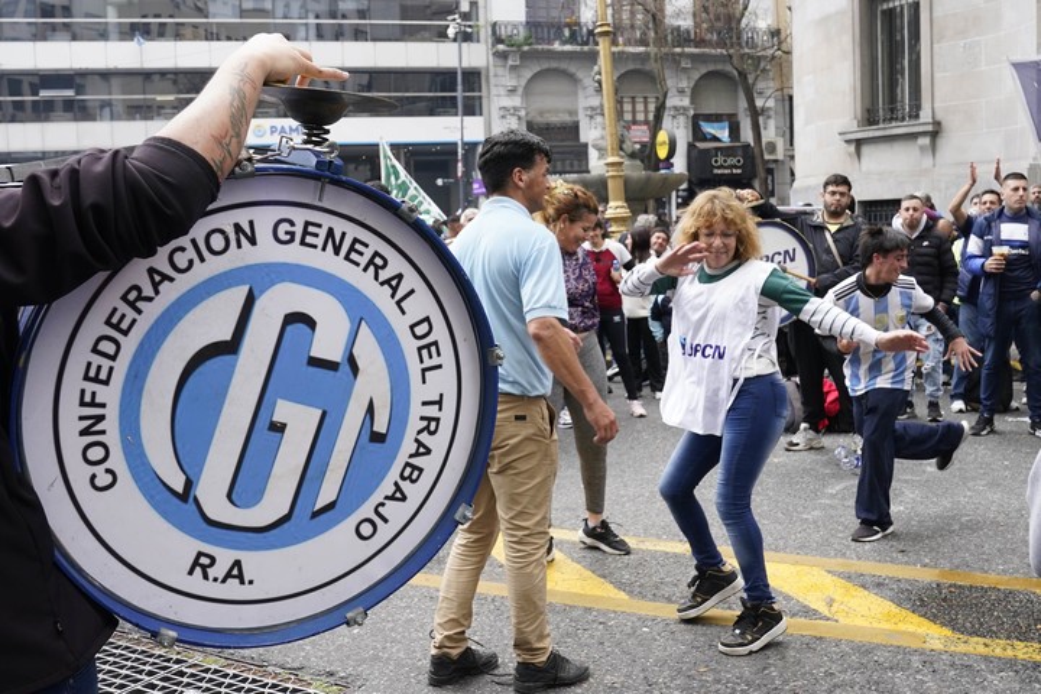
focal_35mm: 37
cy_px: 347
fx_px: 1070
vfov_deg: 35.9
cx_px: 520
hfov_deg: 51.9
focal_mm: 25
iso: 640
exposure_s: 1/400
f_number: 5.6
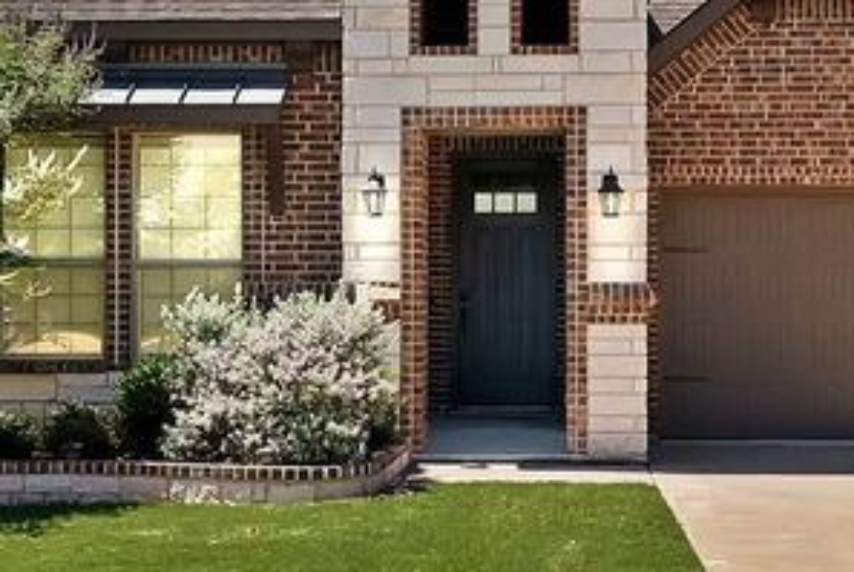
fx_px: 1473
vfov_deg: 22.0
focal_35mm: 62
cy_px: 247
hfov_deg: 32.3
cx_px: 506
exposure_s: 1/160
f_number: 9
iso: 640
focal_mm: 18
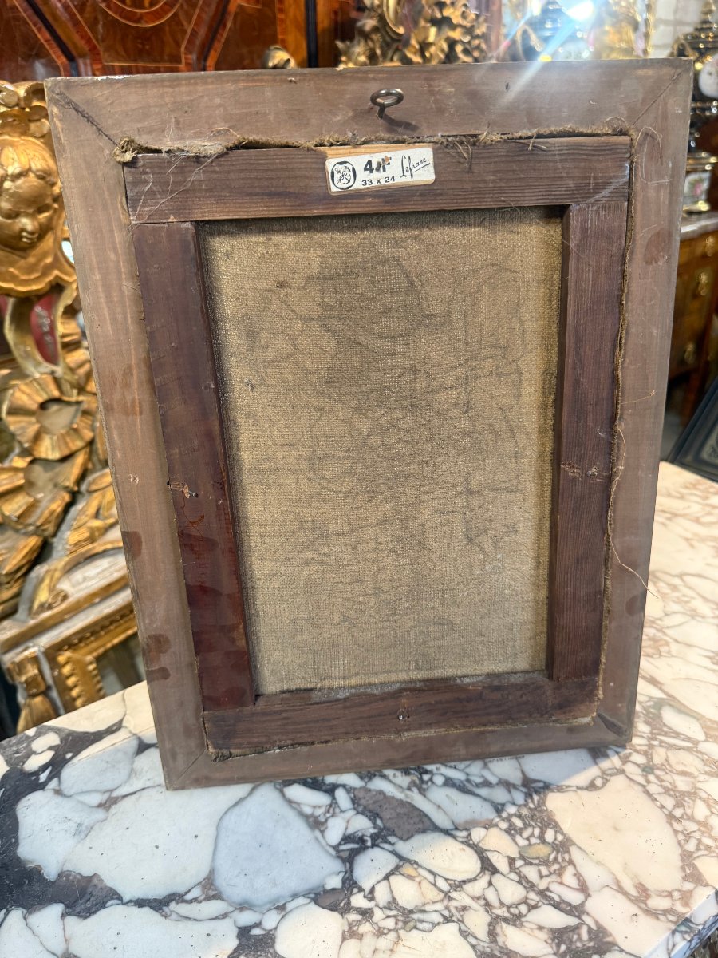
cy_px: 479
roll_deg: +2.1
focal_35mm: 24
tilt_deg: -27.8
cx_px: 359
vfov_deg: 71.6
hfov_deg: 56.8
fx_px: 664
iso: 250
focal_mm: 6.76
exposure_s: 1/50
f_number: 1.78
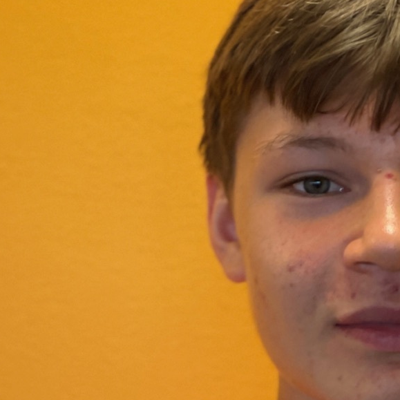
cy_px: 493
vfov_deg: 8.6
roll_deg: -0.2
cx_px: 388
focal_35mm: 200
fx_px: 2615
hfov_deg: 8.7
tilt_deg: -5.8
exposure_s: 1/40
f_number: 2.2
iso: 125
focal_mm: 7.5
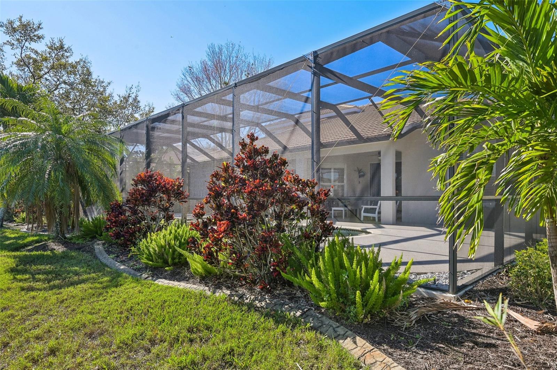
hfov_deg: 79.9
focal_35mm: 22
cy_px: 185
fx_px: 332
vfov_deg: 58.2
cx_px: 278
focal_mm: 21.5
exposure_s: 1/400
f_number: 8
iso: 400
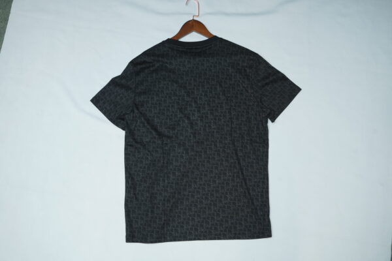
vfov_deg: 40.0
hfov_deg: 57.2
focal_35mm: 33
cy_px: 130
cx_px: 196
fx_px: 359
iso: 400
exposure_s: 1/200
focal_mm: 33
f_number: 6.3
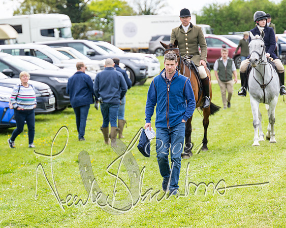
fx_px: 1640
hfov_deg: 10.0
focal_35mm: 194
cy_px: 114
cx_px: 150
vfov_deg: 8.0
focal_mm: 115
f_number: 4
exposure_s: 1/640
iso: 100
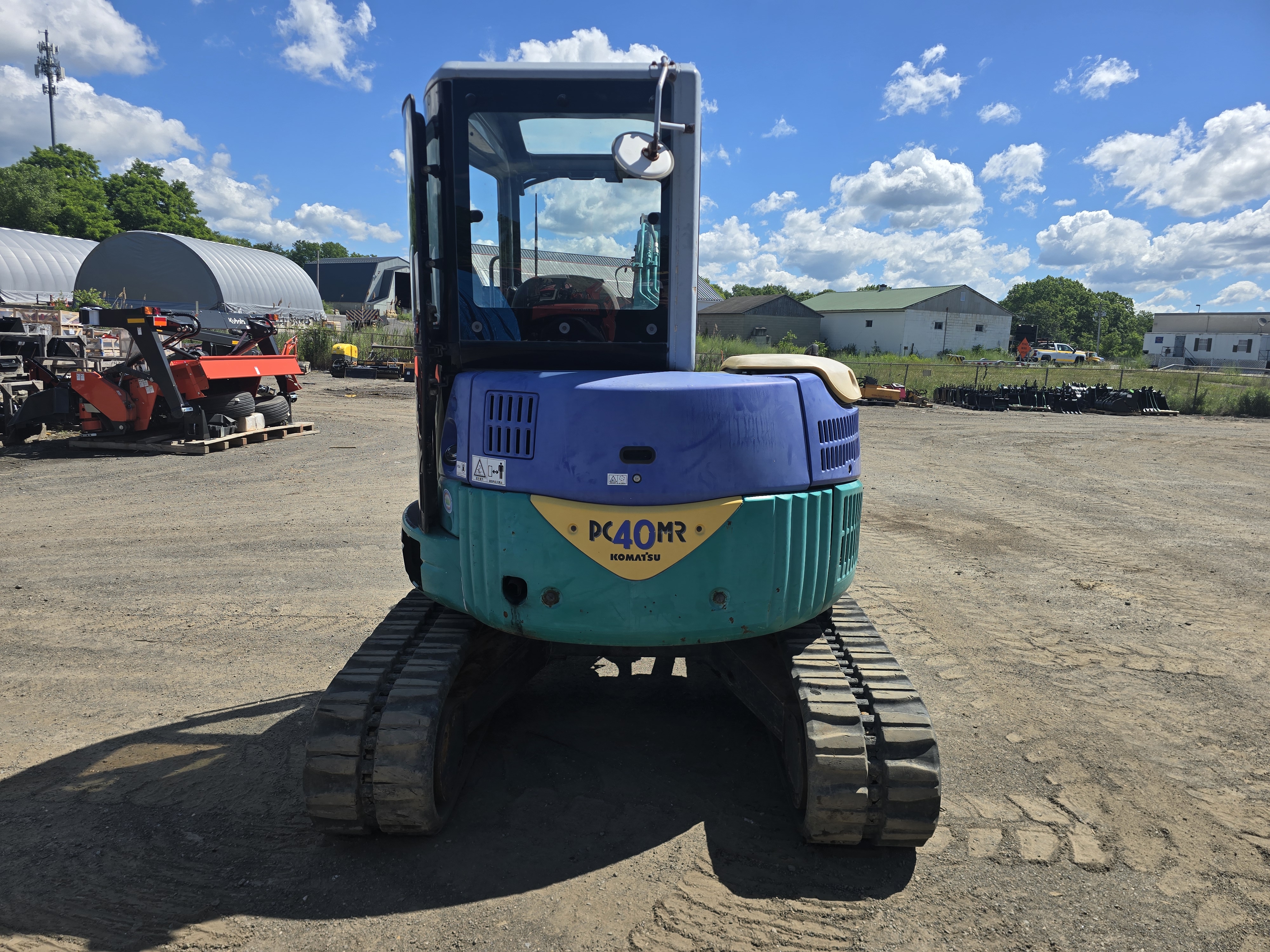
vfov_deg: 58.9
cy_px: 476
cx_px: 635
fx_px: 844
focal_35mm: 23
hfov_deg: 73.9
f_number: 1.7
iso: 12
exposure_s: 1/929
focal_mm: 6.3
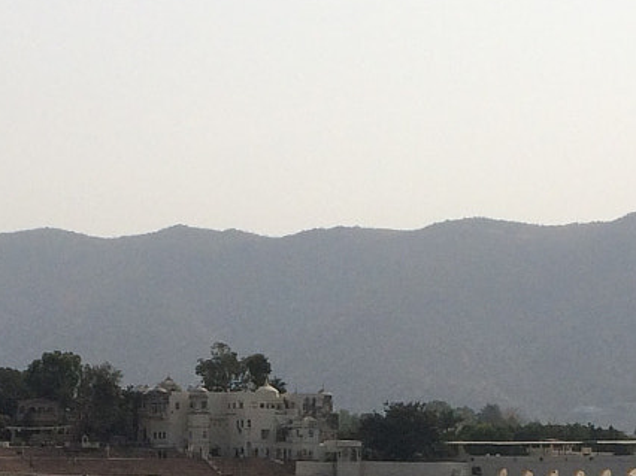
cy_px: 646
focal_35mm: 109
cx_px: 149
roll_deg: -0.1
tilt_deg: -5.0
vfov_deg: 13.0
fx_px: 2002
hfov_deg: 17.9
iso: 32
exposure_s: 1/6849
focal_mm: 4.15
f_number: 2.2
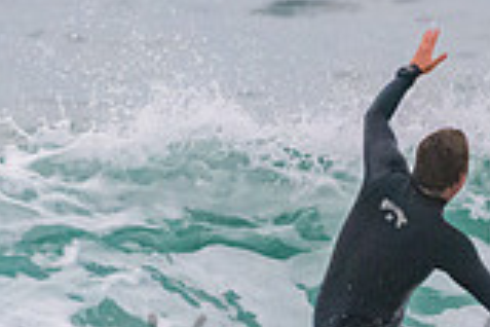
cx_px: 583
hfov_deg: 0.9
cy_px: 211
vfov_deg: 0.6
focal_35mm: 2235
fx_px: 30418
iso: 2800
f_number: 5.6
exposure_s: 1/1250
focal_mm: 500
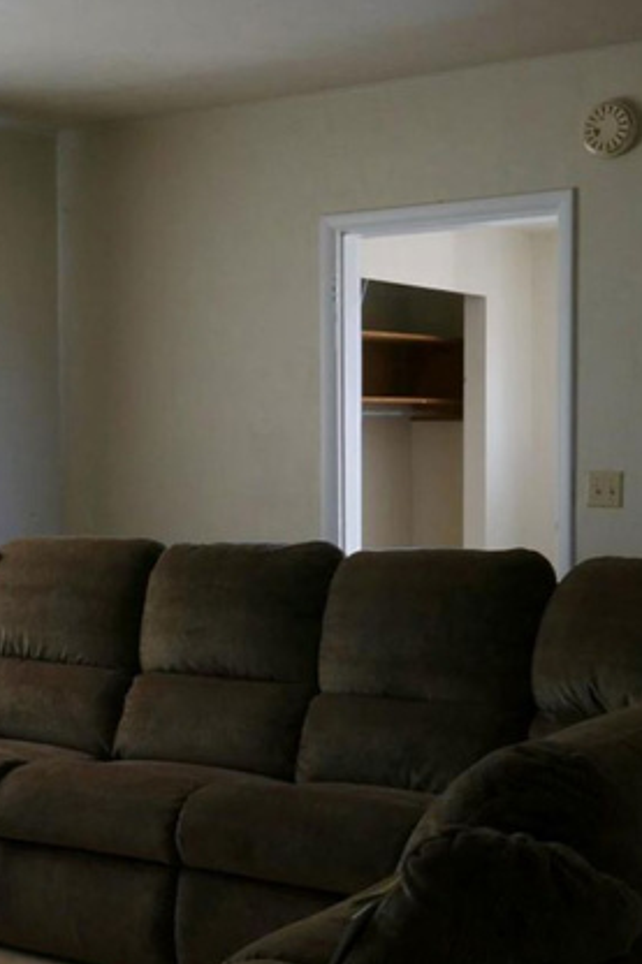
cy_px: 545
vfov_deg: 31.4
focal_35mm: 64
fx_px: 1713
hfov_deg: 20.8
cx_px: 79
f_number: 9
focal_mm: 20
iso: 800
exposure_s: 1/60
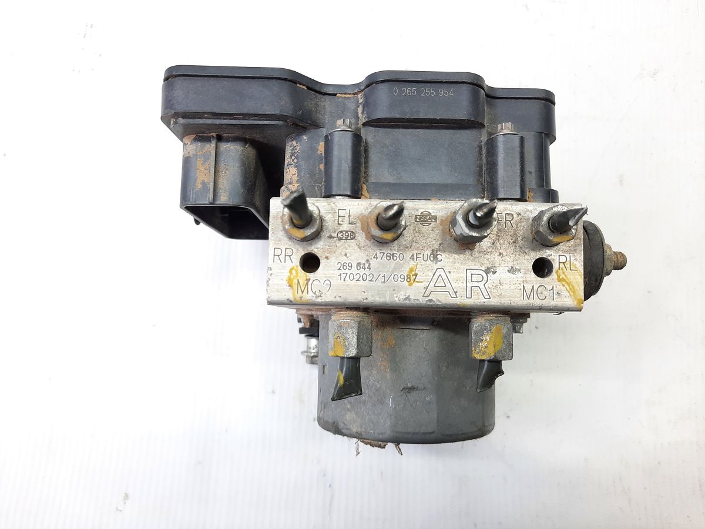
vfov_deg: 54.9
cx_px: 352
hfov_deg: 69.4
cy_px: 264
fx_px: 509
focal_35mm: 25
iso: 100
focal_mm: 4.6
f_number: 2
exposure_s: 1/50
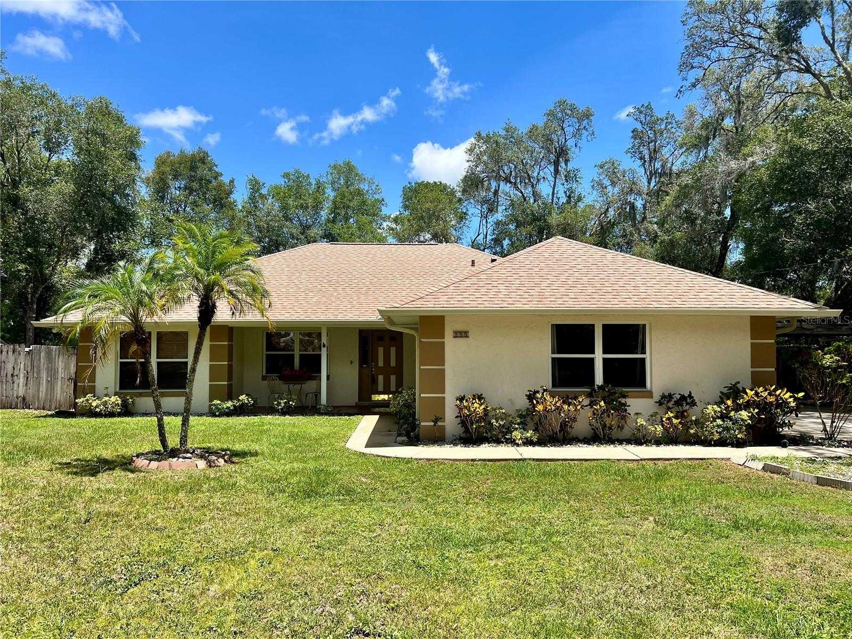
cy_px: 320
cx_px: 426
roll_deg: +0.1
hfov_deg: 67.3
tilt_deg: +2.7
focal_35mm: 26
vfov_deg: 53.1
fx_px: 640
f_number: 1.5
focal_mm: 5.7
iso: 50
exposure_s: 1/3165
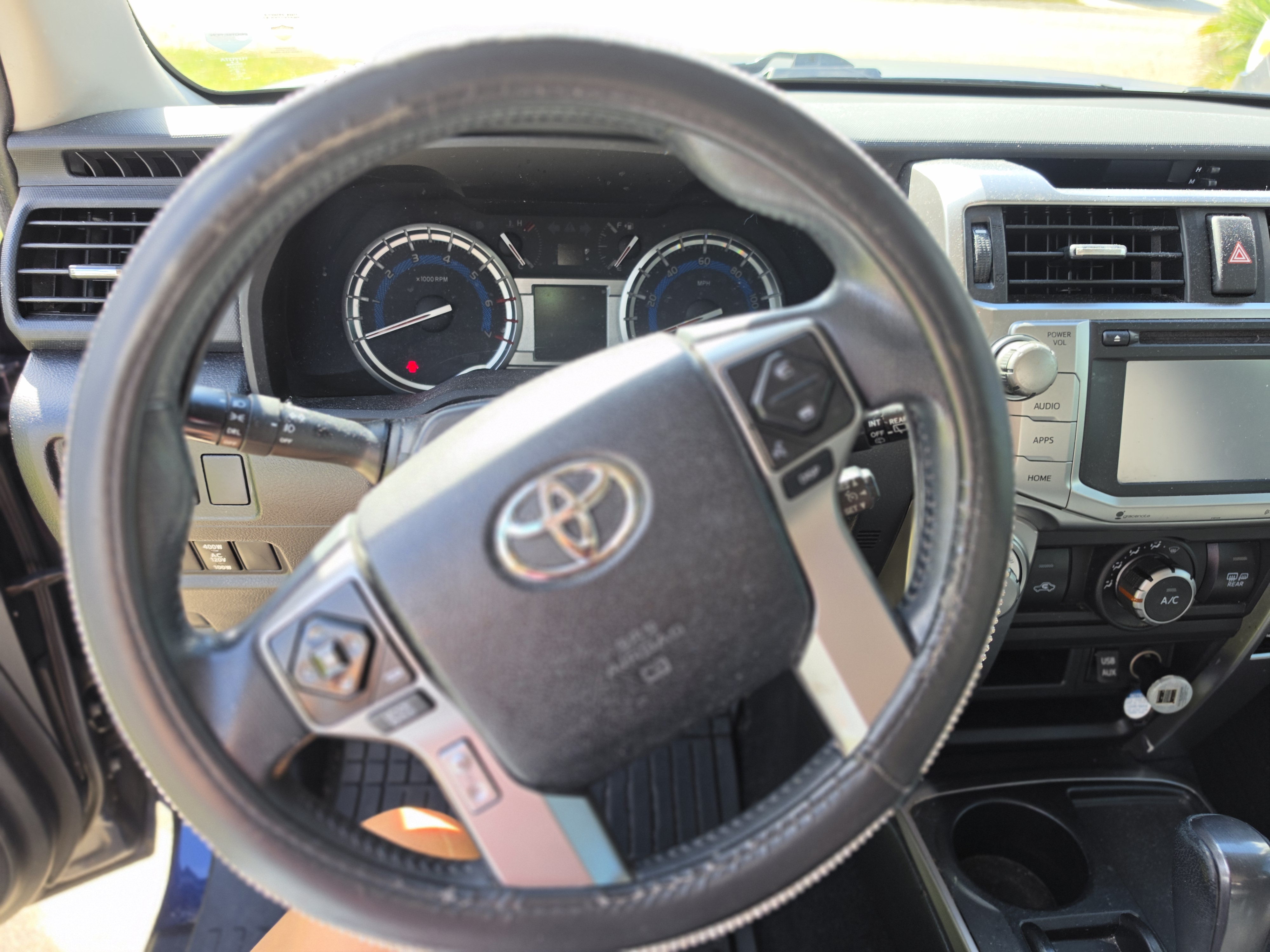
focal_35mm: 23
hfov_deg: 73.9
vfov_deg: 58.9
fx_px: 844
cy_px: 476
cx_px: 635
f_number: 1.4
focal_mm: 6.5
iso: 32
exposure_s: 1/359
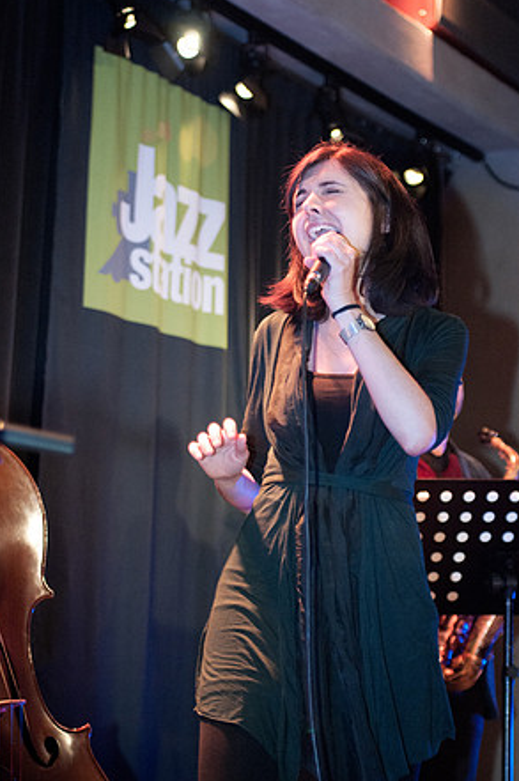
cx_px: 258
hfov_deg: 14.4
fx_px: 2059
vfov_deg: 21.5
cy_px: 388
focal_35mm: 95
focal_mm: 62
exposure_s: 1/80
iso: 800
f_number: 2.8
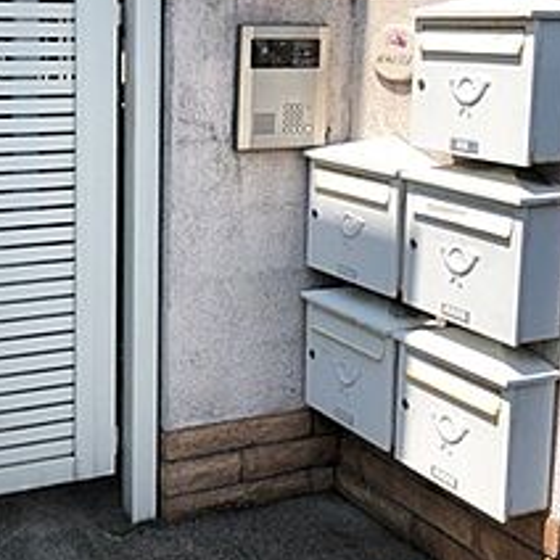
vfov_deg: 30.2
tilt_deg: -7.9
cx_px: 122
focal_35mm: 56
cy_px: 169
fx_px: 1025
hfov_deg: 29.9
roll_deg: +0.5
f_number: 1.8
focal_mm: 4
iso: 20
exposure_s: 1/1517
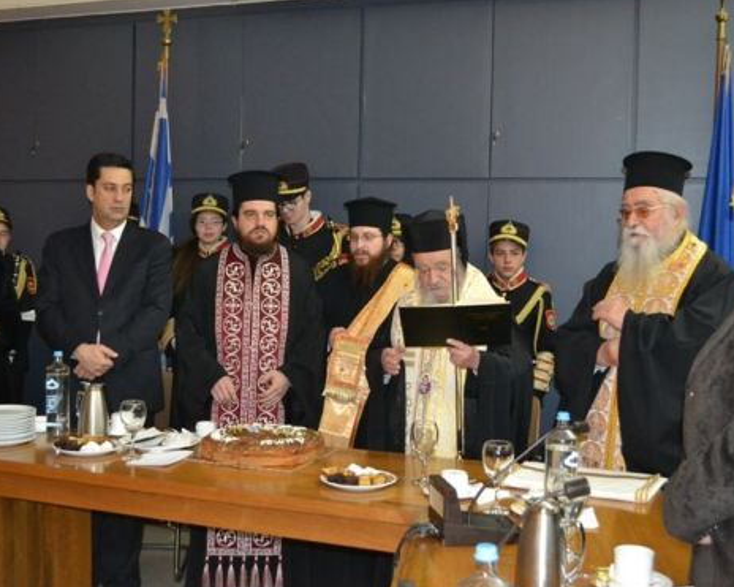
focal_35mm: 45
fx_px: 977
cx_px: 364
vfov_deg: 33.4
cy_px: 296
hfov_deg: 41.2
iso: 3200
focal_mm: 26
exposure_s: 1/60
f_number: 4.2
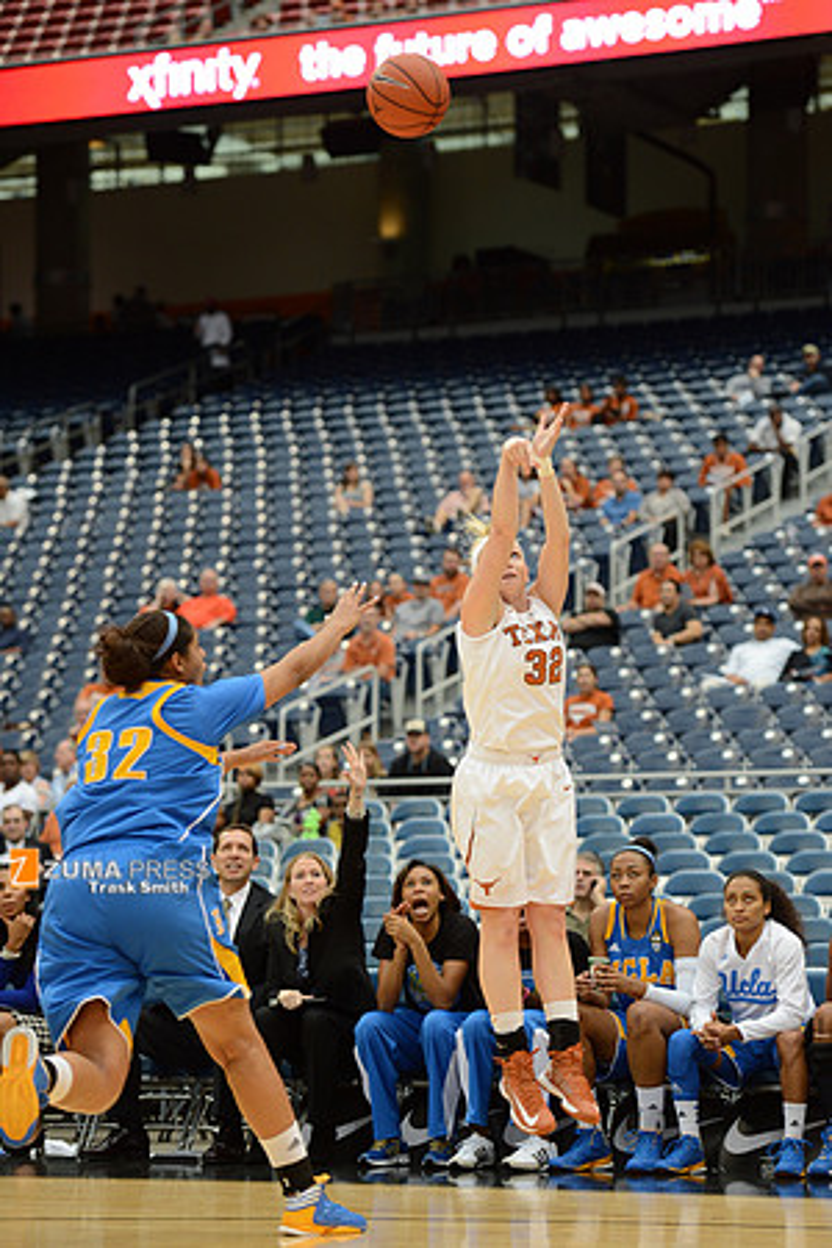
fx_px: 4021
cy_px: 624
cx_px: 416
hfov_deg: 11.8
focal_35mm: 116
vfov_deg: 17.6
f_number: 2.8
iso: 1250
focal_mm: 116
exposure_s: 1/1250
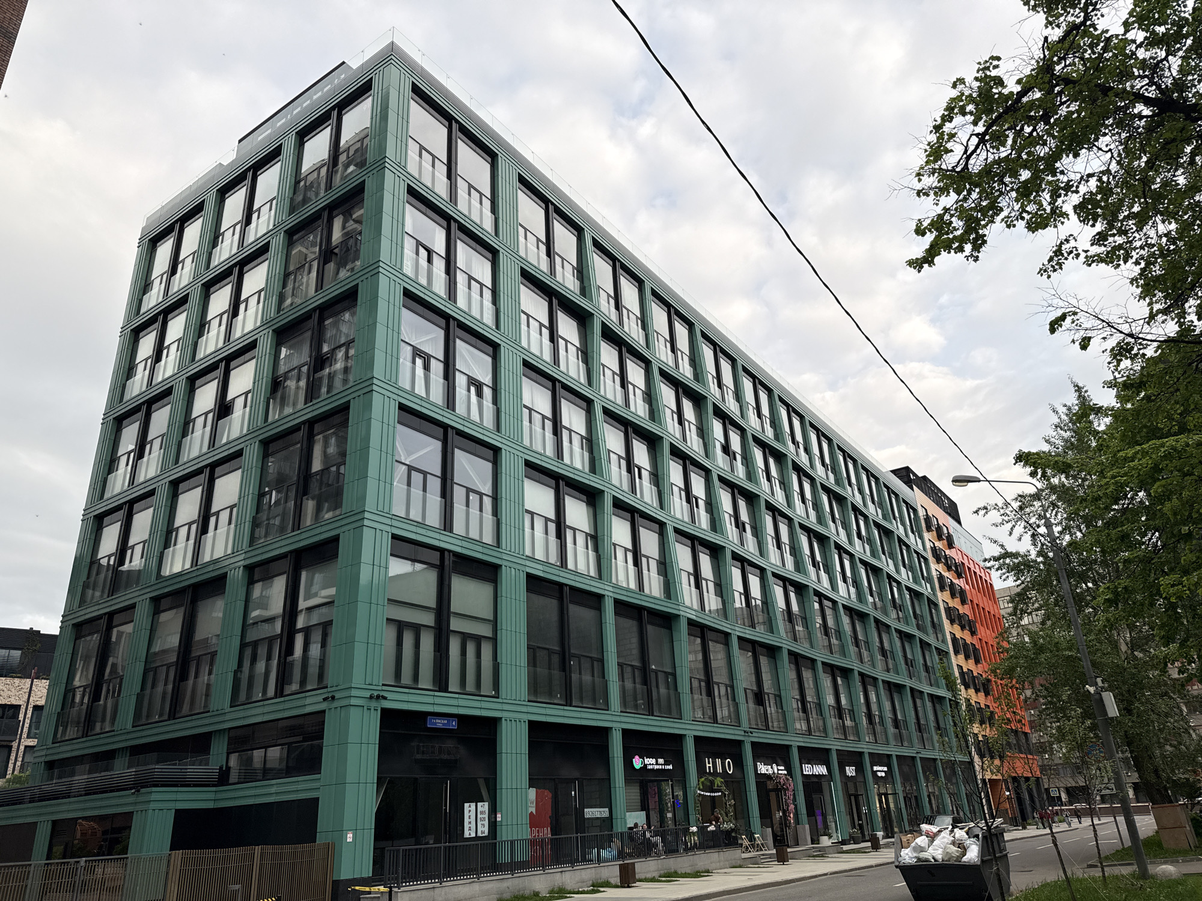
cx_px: 601
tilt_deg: +24.0
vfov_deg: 56.8
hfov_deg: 71.6
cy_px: 450
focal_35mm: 24
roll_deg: +3.2
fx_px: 833
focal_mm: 6.76
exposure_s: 1/637
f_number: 1.78
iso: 80
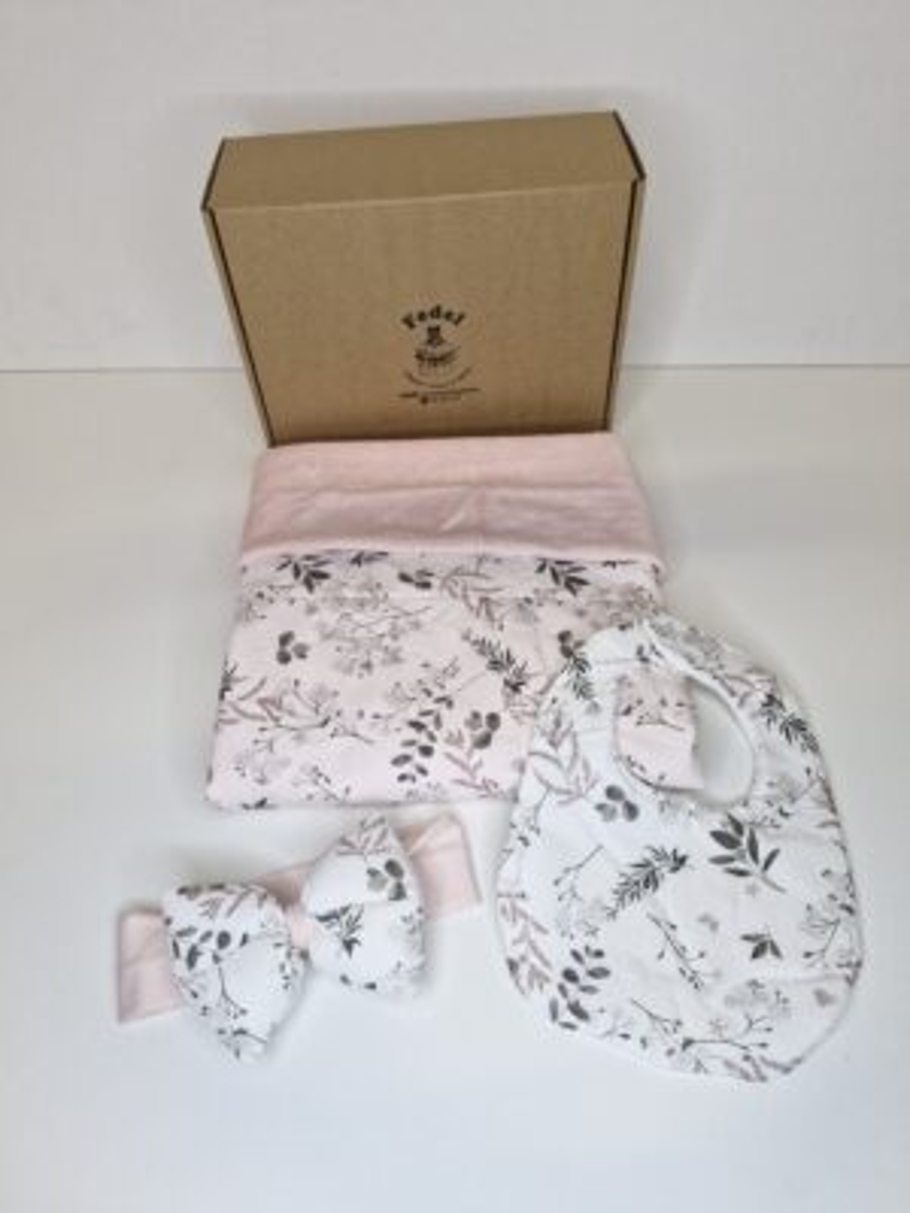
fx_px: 806
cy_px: 606
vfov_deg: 73.9
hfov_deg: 58.9
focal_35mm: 23
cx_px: 455
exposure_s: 1/300
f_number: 1.8
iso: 50
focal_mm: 5.54
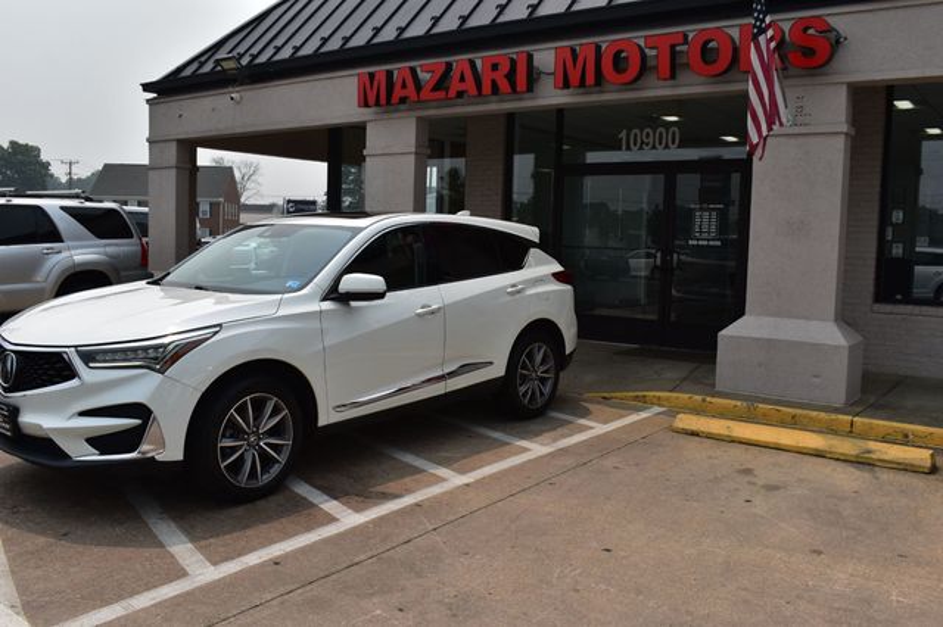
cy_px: 314
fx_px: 825
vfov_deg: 41.7
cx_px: 472
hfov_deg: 59.5
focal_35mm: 32
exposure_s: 1/640
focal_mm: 21
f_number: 11
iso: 200
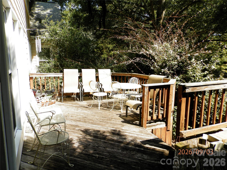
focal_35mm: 25
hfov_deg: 69.4
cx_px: 114
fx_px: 164
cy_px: 85
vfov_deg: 54.9
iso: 80
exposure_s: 1/320
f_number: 3.1
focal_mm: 4.5
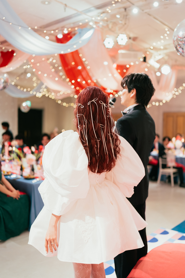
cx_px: 92
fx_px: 270
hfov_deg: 37.9
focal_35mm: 35
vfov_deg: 54.4
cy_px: 139
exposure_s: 1/400
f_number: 1.4
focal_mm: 35
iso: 640
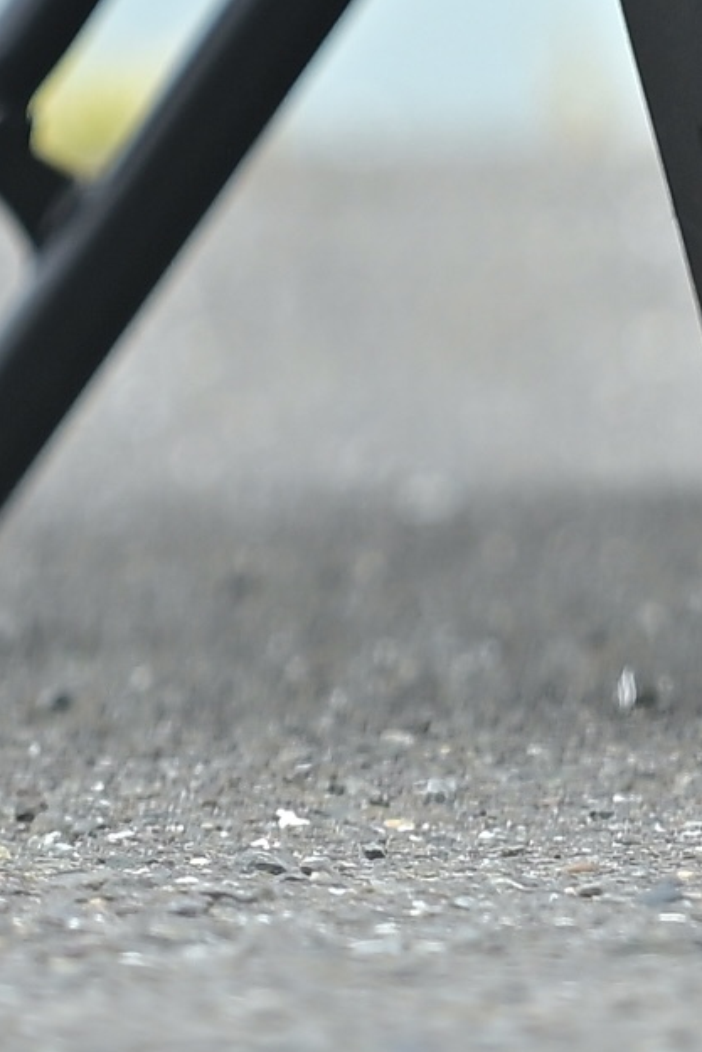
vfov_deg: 2.1
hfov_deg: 1.4
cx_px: 279
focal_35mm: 957
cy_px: -2212
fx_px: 27975
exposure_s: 1/640
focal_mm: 145
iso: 80
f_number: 3.5
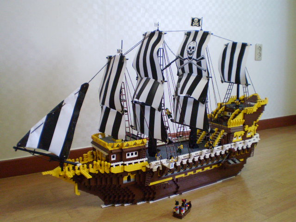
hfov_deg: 51.4
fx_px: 308
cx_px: 148
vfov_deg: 39.7
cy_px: 111
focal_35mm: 36
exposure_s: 1/40
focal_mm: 6.3
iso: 400
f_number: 3.1
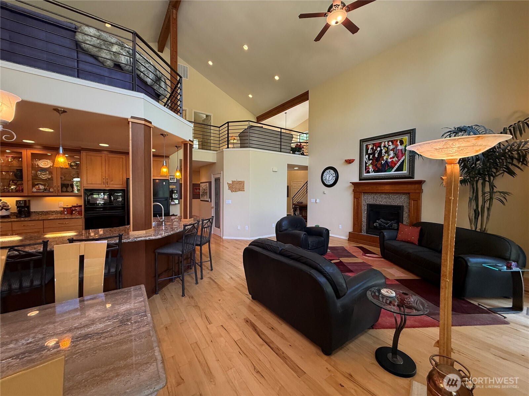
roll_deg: -0.8
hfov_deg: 102.1
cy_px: 198
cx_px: 264
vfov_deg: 85.7
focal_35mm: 14
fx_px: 214
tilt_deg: -2.0
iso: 320
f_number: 2.2
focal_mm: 2.22
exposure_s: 1/120
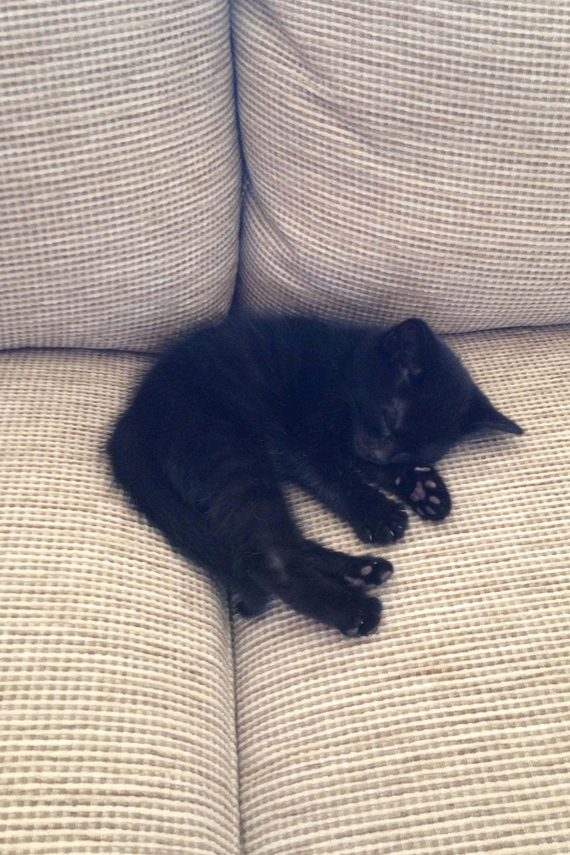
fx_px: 831
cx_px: 321
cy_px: 428
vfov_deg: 54.4
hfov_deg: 37.8
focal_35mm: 35
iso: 200
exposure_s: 1/20
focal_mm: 4.13
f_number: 2.4
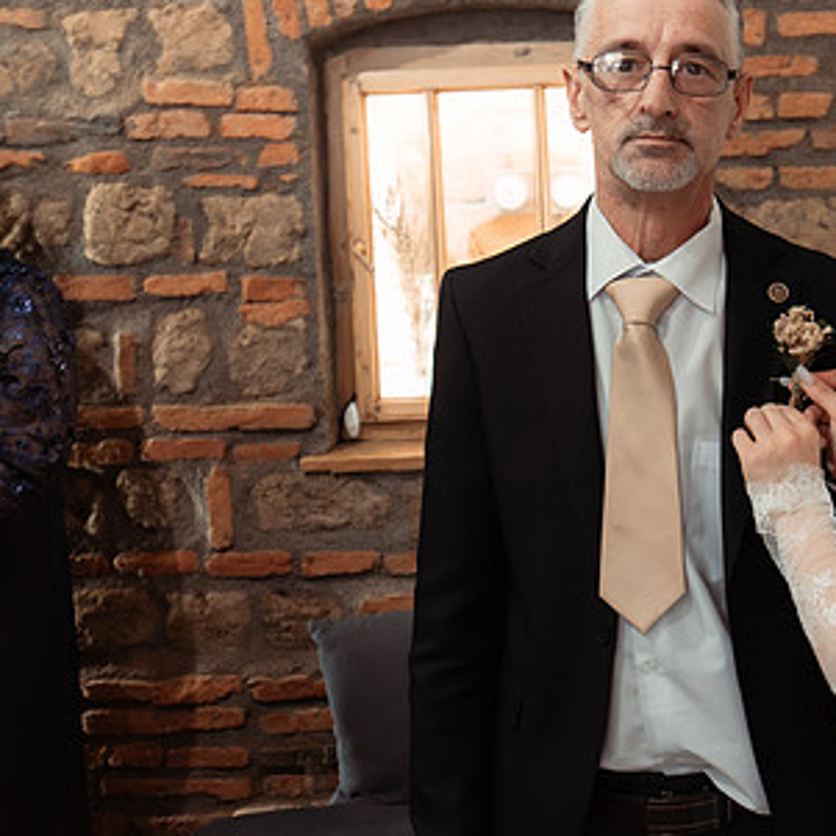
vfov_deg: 32.2
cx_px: 691
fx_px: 1448
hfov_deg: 31.2
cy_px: 376
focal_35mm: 53
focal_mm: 30
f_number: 2.8
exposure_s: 1/200
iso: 2500
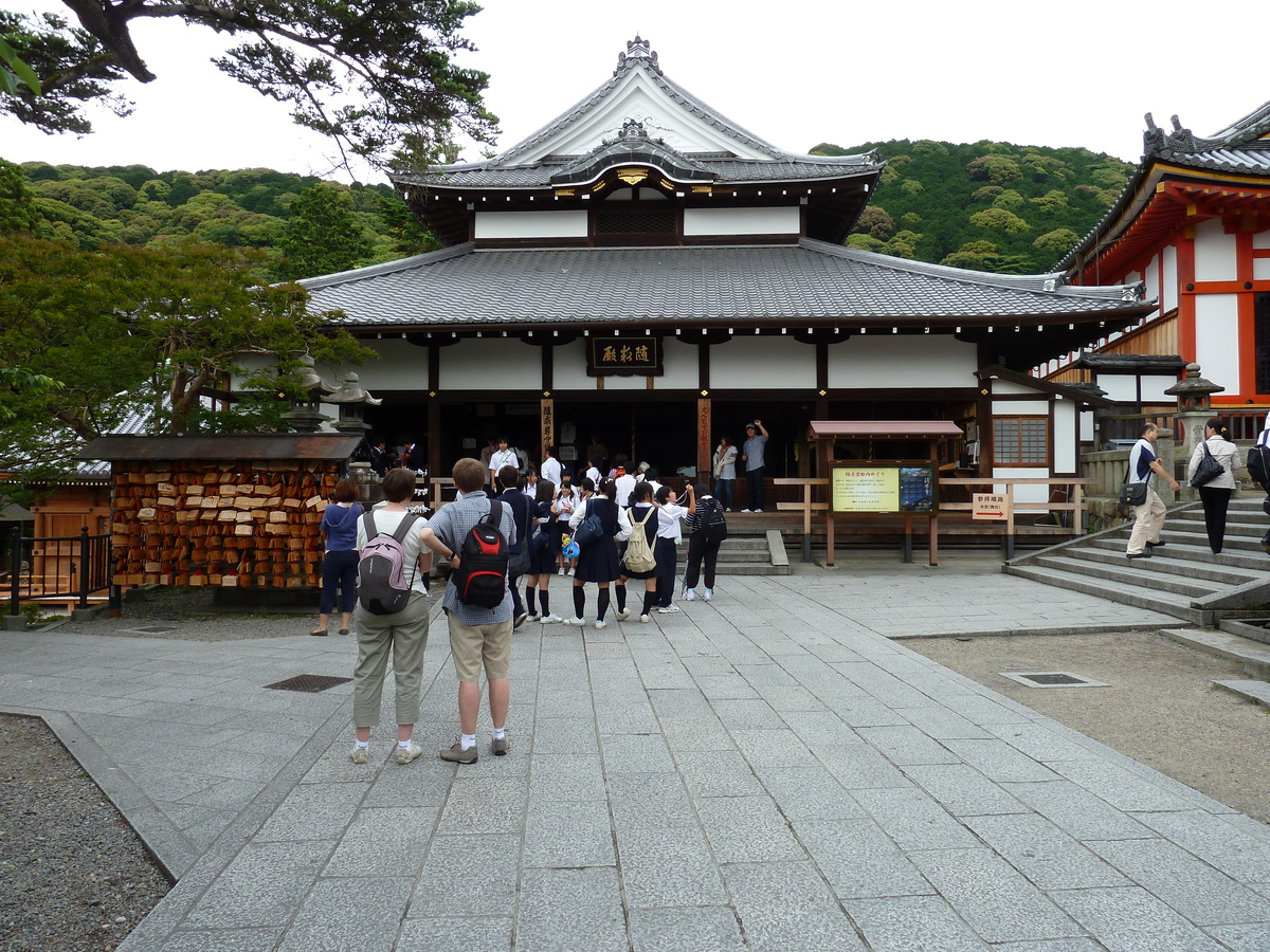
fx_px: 917
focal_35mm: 25
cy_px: 476
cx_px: 635
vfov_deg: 54.9
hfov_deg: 69.4
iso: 80
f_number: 4
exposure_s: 1/100
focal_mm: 4.1
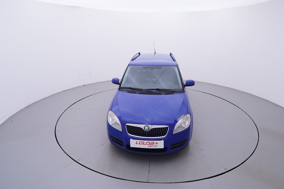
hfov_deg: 77.3
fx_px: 178
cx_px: 142
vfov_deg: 56.2
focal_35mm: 22
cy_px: 94
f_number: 5
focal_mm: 15
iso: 200
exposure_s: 1/80
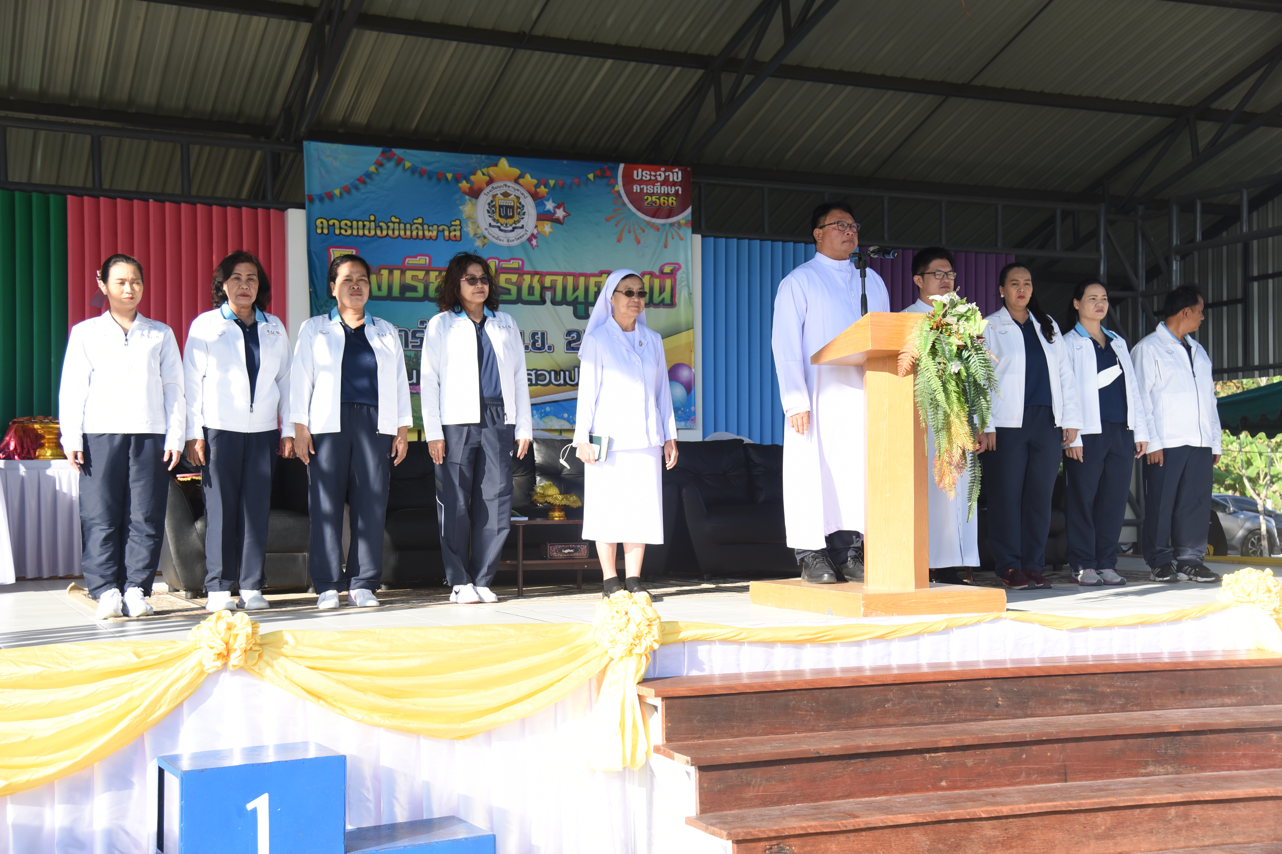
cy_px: 427
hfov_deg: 41.1
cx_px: 641
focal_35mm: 48
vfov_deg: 28.1
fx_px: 1709
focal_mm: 48
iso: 500
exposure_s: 1/1250
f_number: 4.5
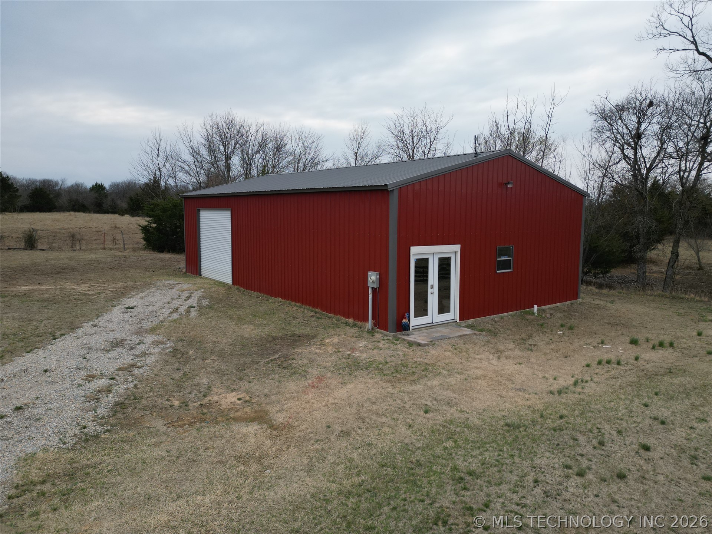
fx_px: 494
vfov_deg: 56.8
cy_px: 267
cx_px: 356
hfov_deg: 71.6
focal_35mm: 24
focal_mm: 6.72
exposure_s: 1/3000
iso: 150
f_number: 1.7
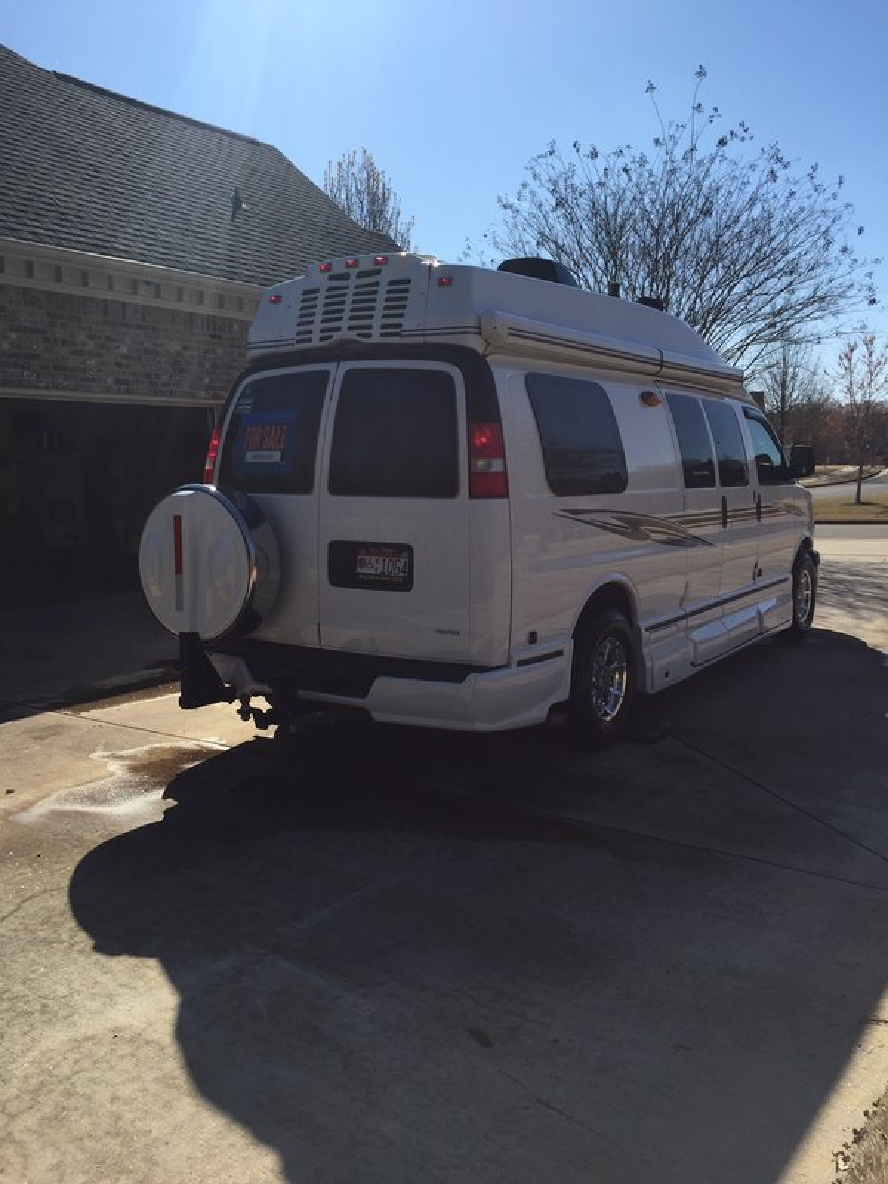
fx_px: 992
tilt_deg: -7.0
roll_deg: +0.2
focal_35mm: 29
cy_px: 592
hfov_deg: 48.2
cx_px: 444
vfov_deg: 61.7
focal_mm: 4.15
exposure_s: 1/2639
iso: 32
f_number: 2.2
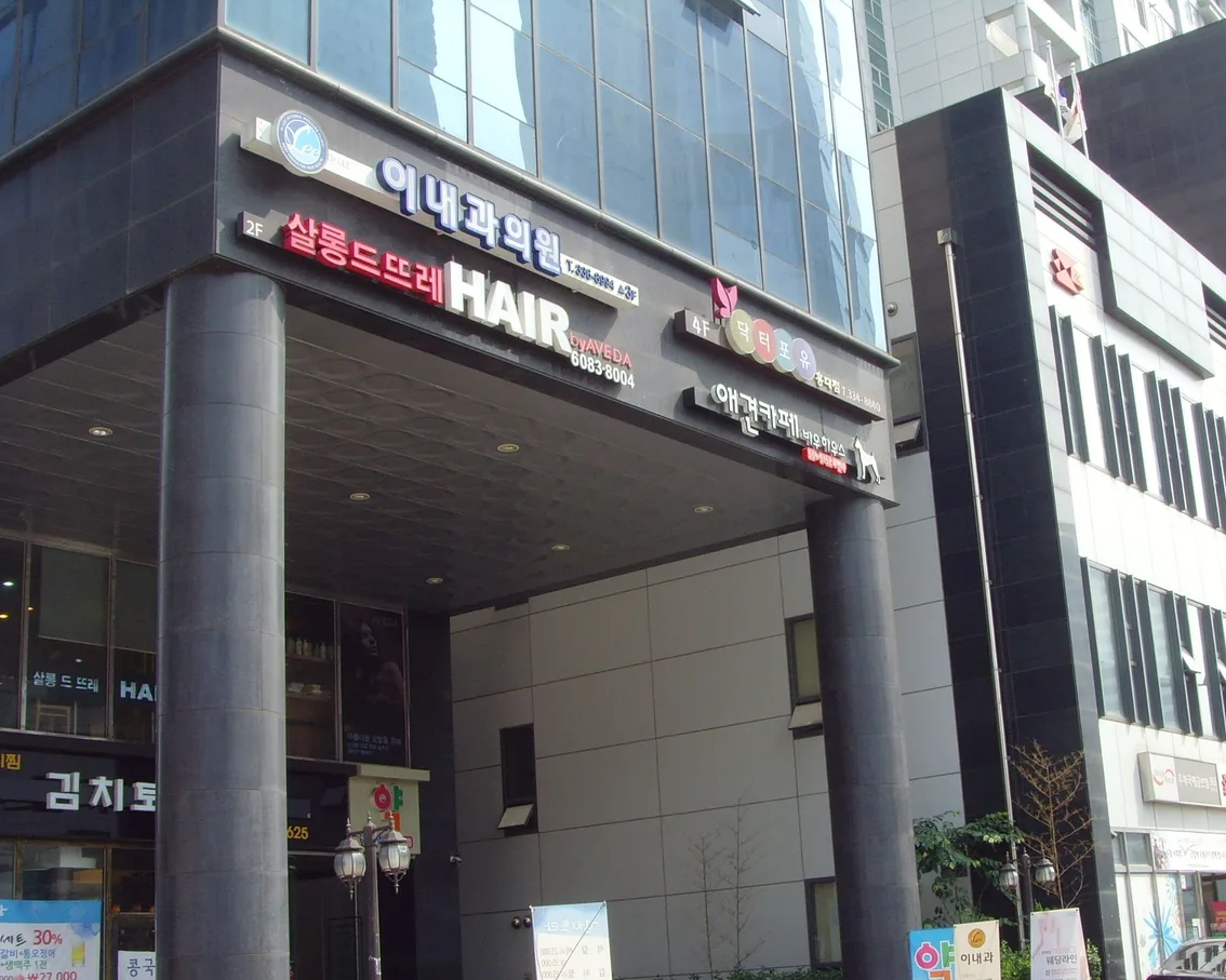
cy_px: 564
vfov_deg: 32.0
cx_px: 727
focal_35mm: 47
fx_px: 1705
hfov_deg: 39.4
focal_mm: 6.6
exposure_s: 1/125
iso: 80
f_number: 6.3
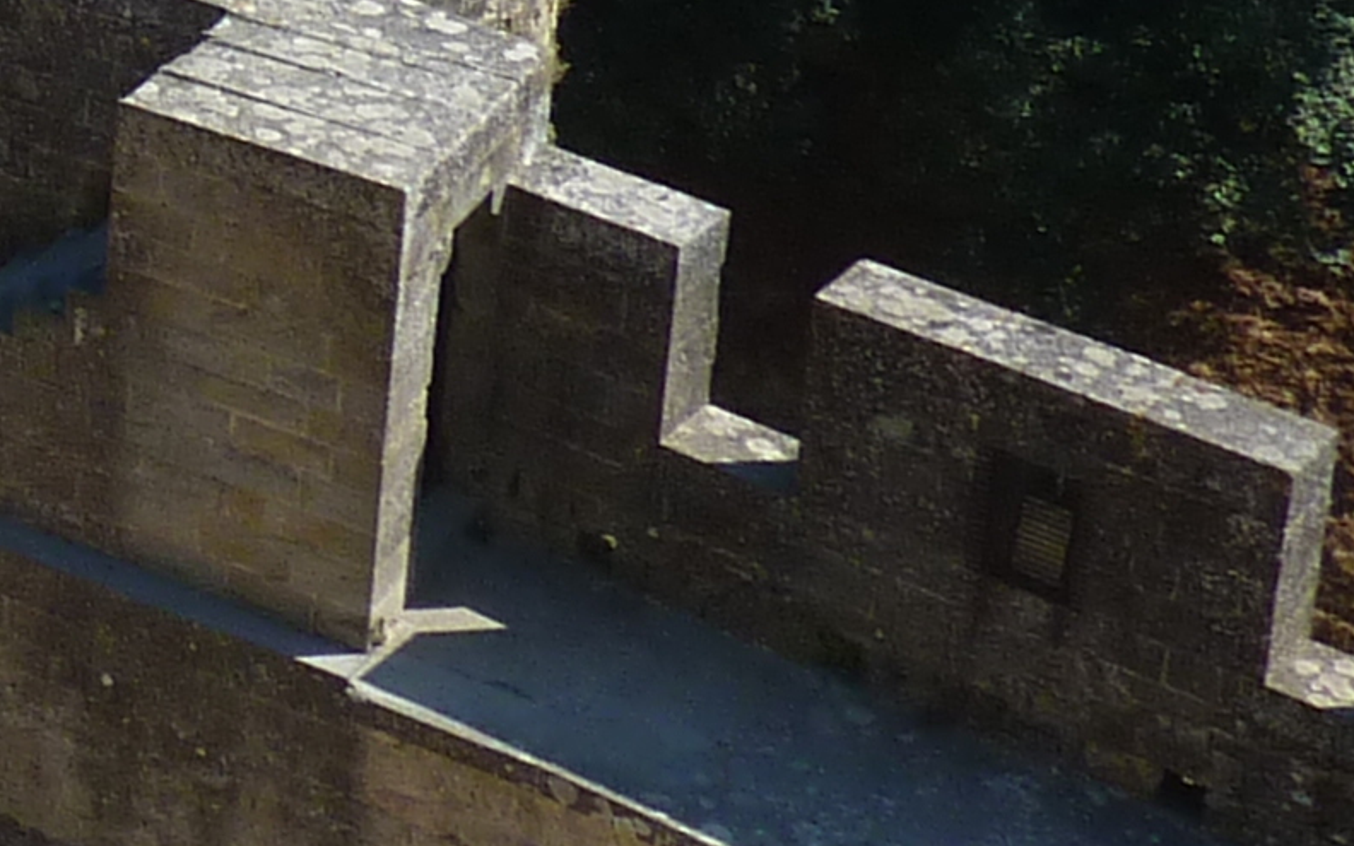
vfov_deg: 9.7
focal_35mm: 122
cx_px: -1378
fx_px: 4502
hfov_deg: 14.2
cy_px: -1027
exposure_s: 1/400
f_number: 4.5
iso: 80
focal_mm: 4.1
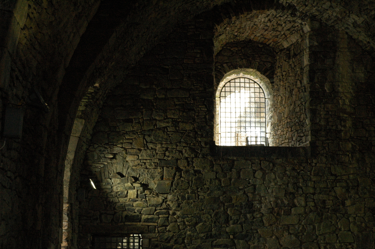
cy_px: 124
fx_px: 749
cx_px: 188
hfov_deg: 28.1
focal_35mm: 72
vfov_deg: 18.9
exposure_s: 1/25
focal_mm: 48
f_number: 13
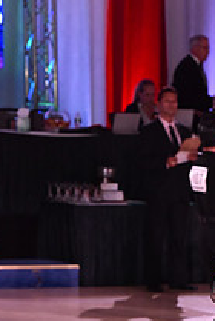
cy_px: 405
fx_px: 1928
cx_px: 274
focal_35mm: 216
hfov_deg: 6.3
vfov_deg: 9.4
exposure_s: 1/320
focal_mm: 78
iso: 2500
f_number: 6.3
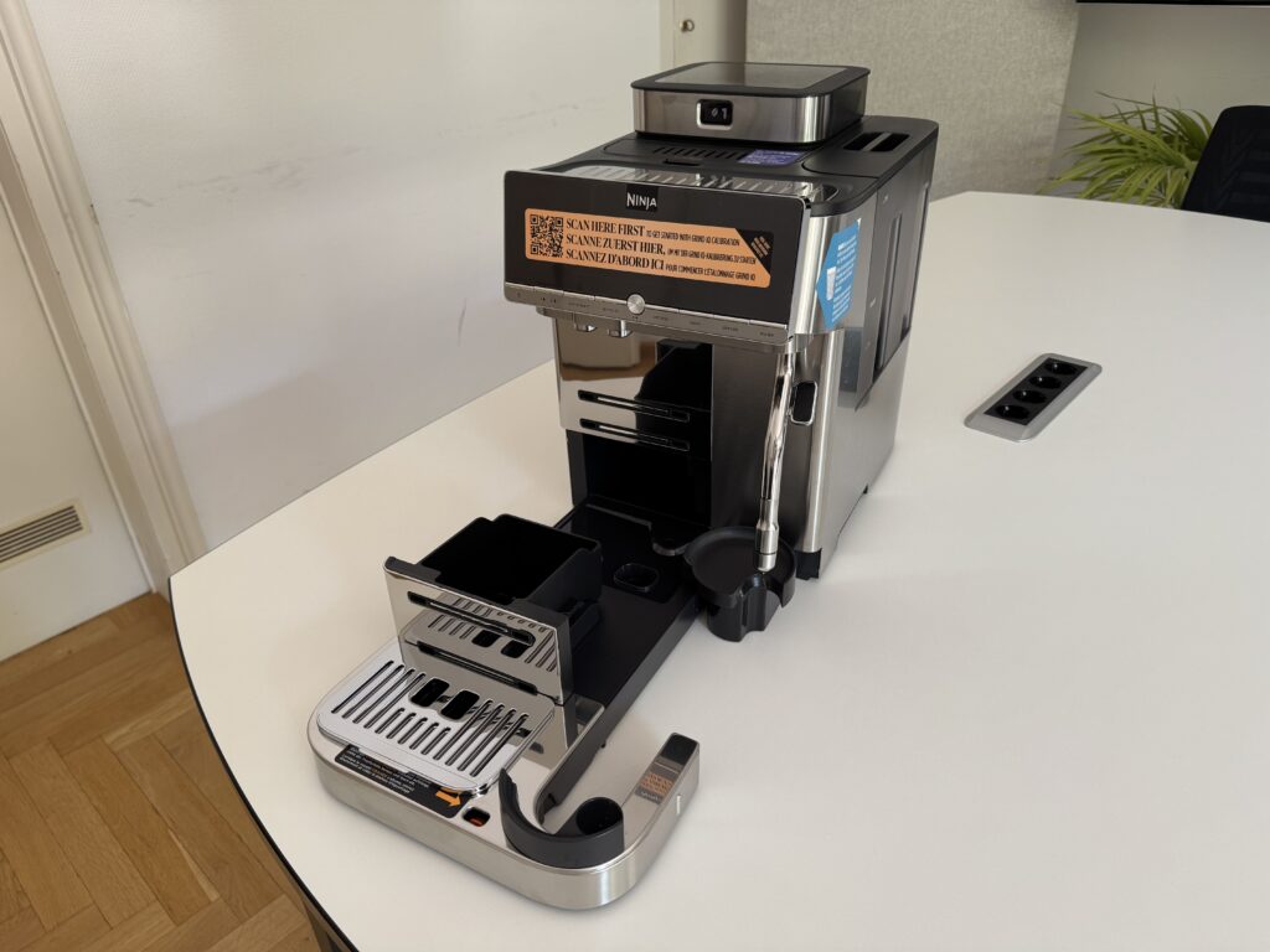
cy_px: 476
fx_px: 881
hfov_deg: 71.6
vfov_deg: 56.8
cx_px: 635
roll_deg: +2.6
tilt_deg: -30.2
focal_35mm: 24
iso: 125
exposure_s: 1/121
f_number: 1.78
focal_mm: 6.76
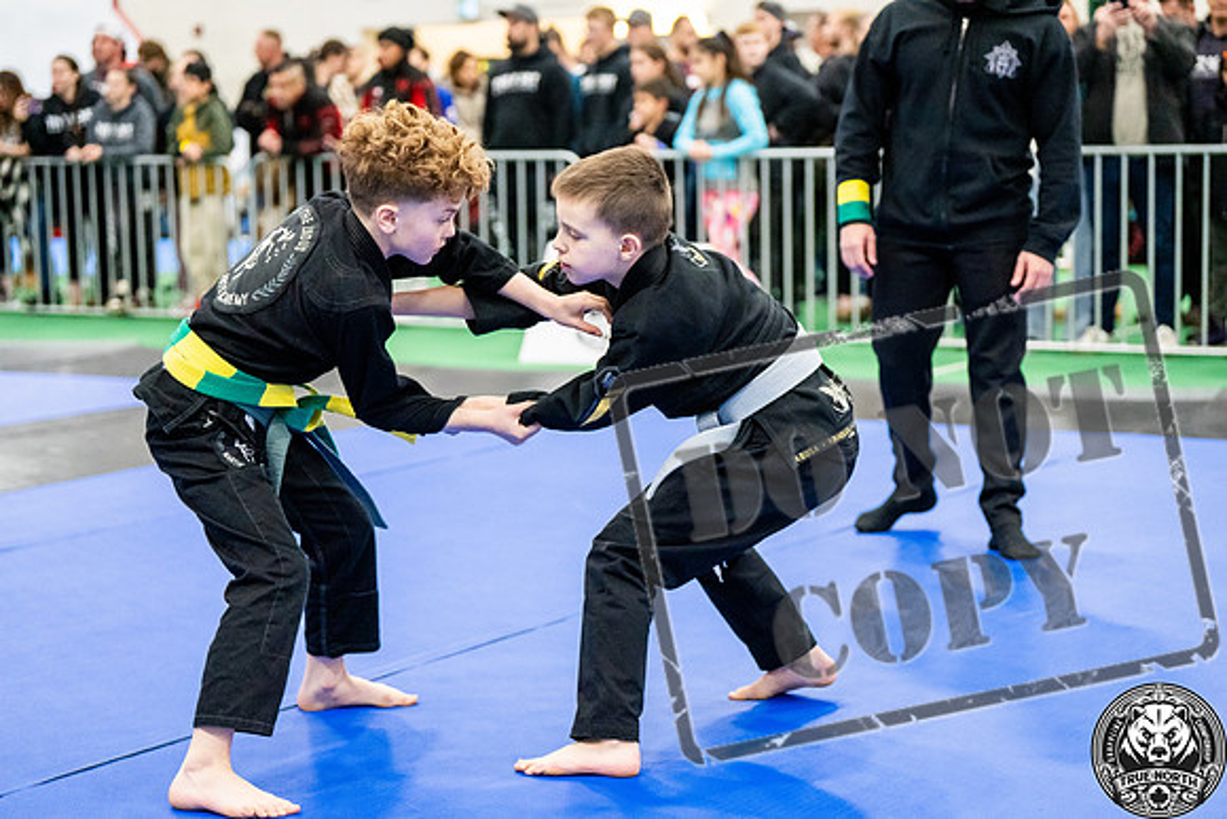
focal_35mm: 70
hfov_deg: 28.8
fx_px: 2386
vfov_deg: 19.5
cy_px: 410
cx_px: 614
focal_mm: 70
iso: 6400
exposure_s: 1/500
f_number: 2.8
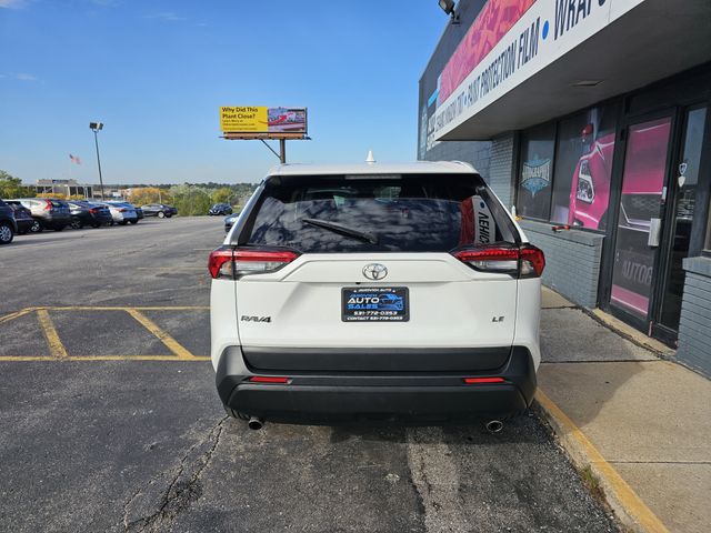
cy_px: 266
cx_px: 356
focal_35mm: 23
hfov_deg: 73.9
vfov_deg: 58.9
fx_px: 472
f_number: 1.7
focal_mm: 6.3
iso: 10
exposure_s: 1/650
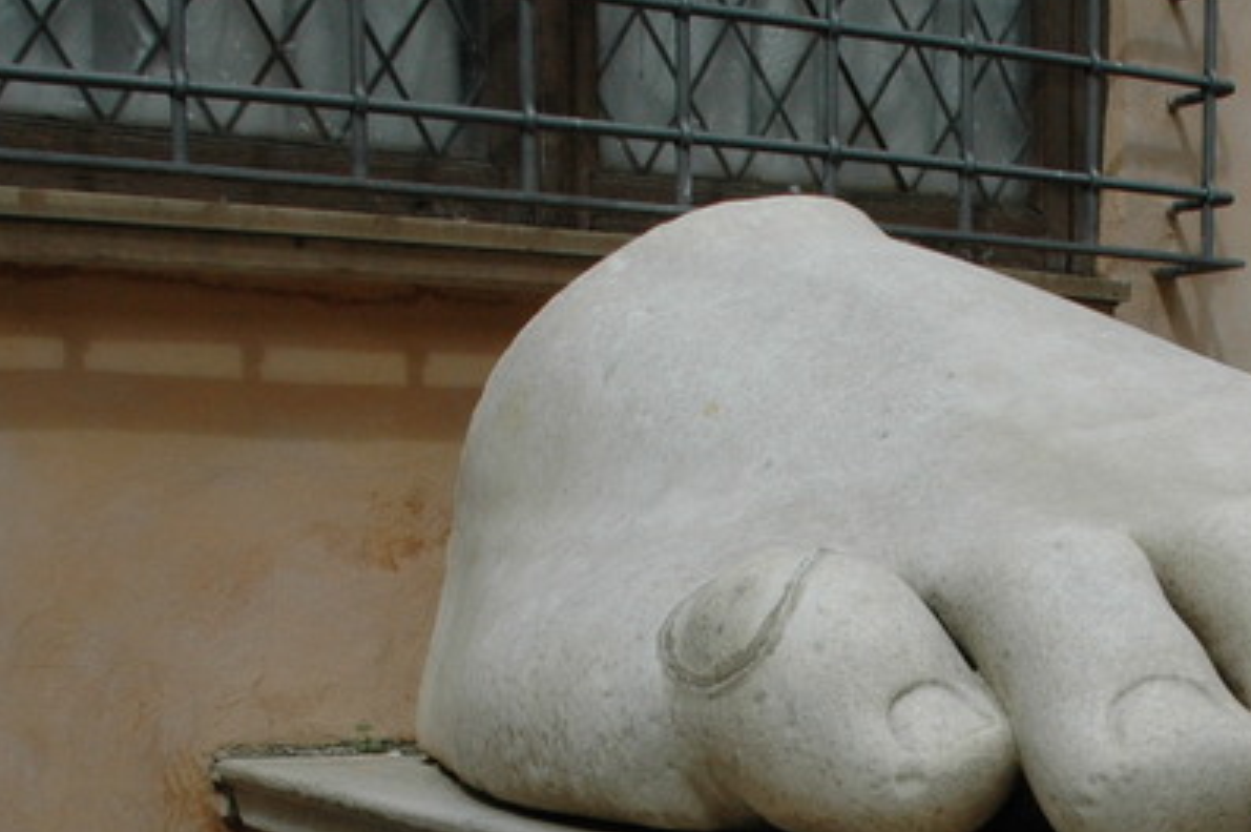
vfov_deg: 18.8
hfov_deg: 29.0
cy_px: 1032
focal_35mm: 68
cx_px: 1008
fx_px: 2361
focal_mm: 18
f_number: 10
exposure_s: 1/400
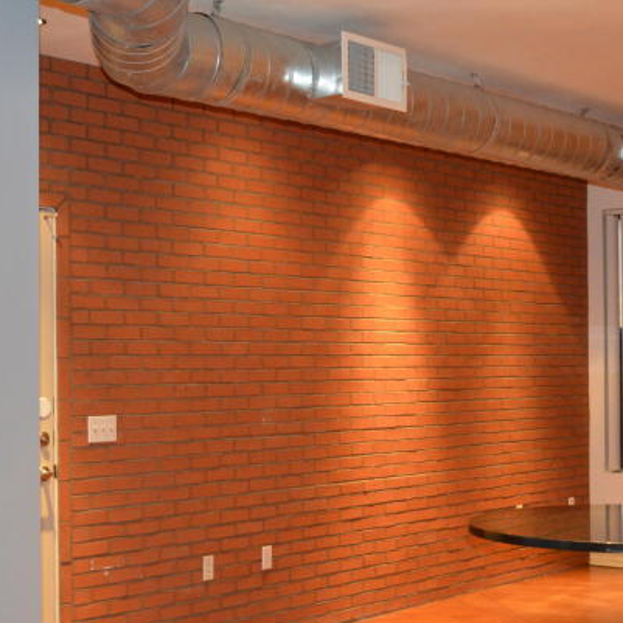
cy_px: 378
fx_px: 1283
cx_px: 305
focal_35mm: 63
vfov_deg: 27.2
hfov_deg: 27.3
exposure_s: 1/30
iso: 1800
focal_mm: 22
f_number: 4
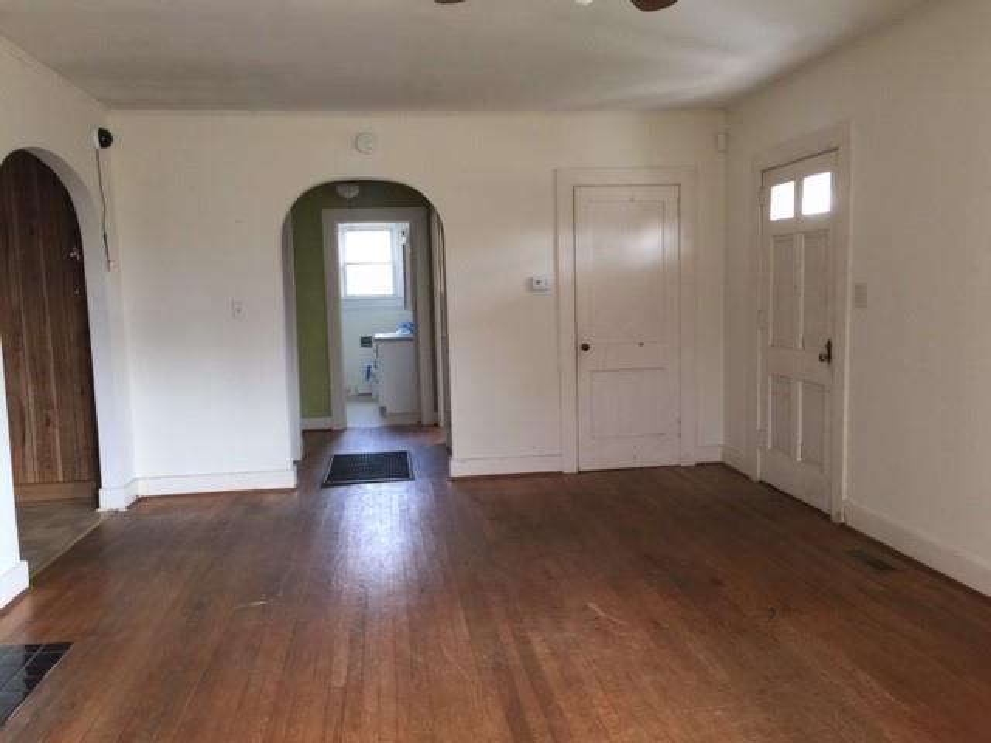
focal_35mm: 29
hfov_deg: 61.7
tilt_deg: -5.3
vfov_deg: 48.2
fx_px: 830
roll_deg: +1.5
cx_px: 496
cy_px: 372
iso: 32
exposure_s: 1/15
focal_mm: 4.15
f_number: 2.2
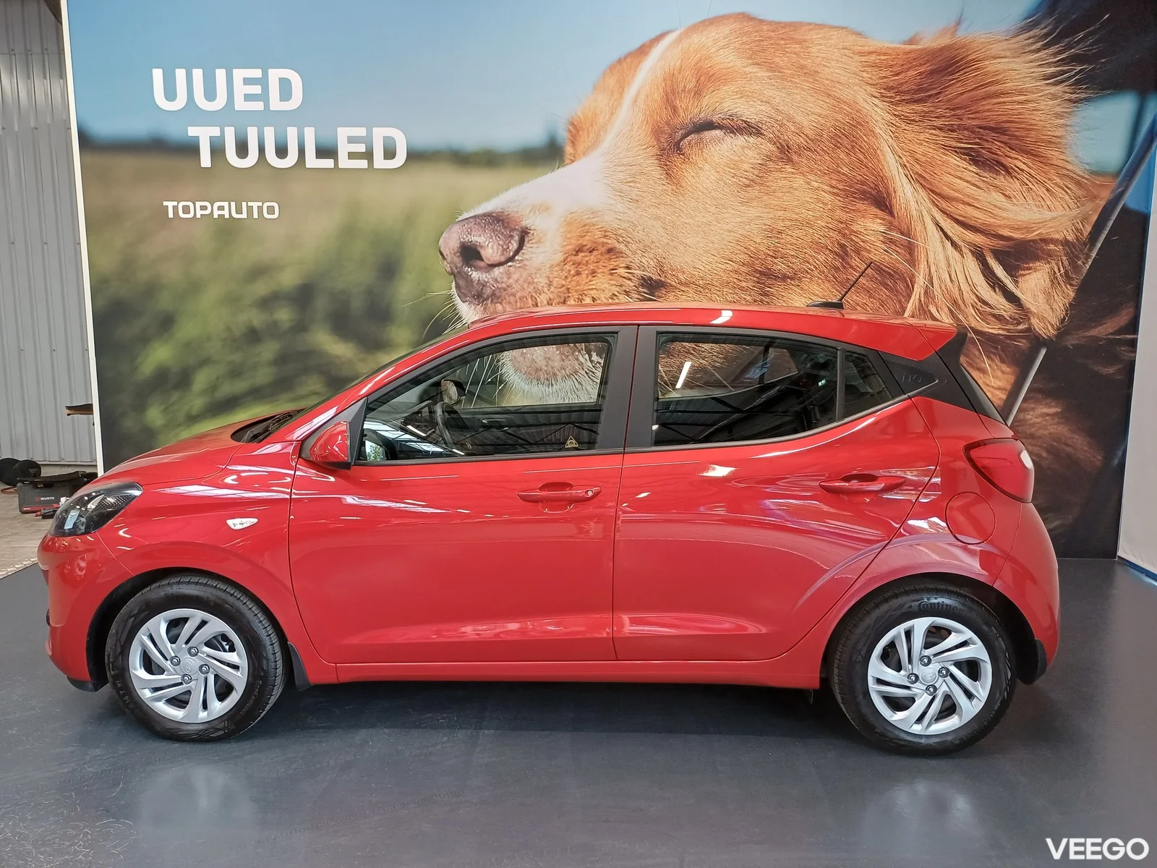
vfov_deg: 54.9
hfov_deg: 69.4
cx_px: 578
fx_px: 836
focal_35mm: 25
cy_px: 434
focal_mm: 4.65
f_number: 1.8
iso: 200
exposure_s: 1/50
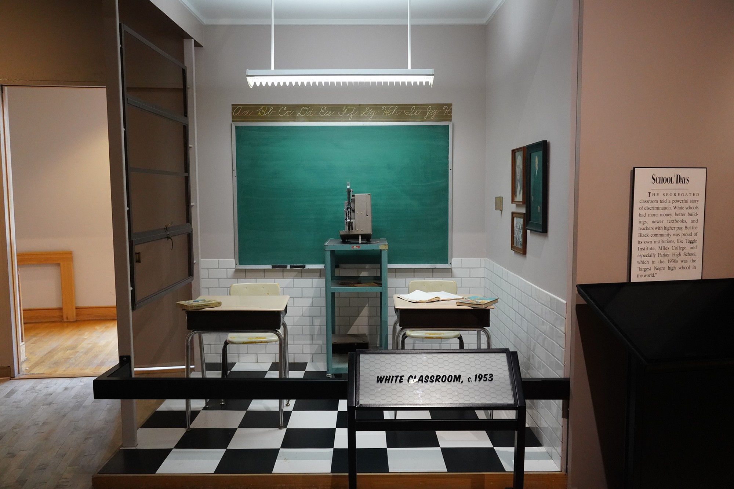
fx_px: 612
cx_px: 367
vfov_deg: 43.6
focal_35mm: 30
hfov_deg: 61.9
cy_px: 244
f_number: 5
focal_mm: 30
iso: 6400
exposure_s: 1/100
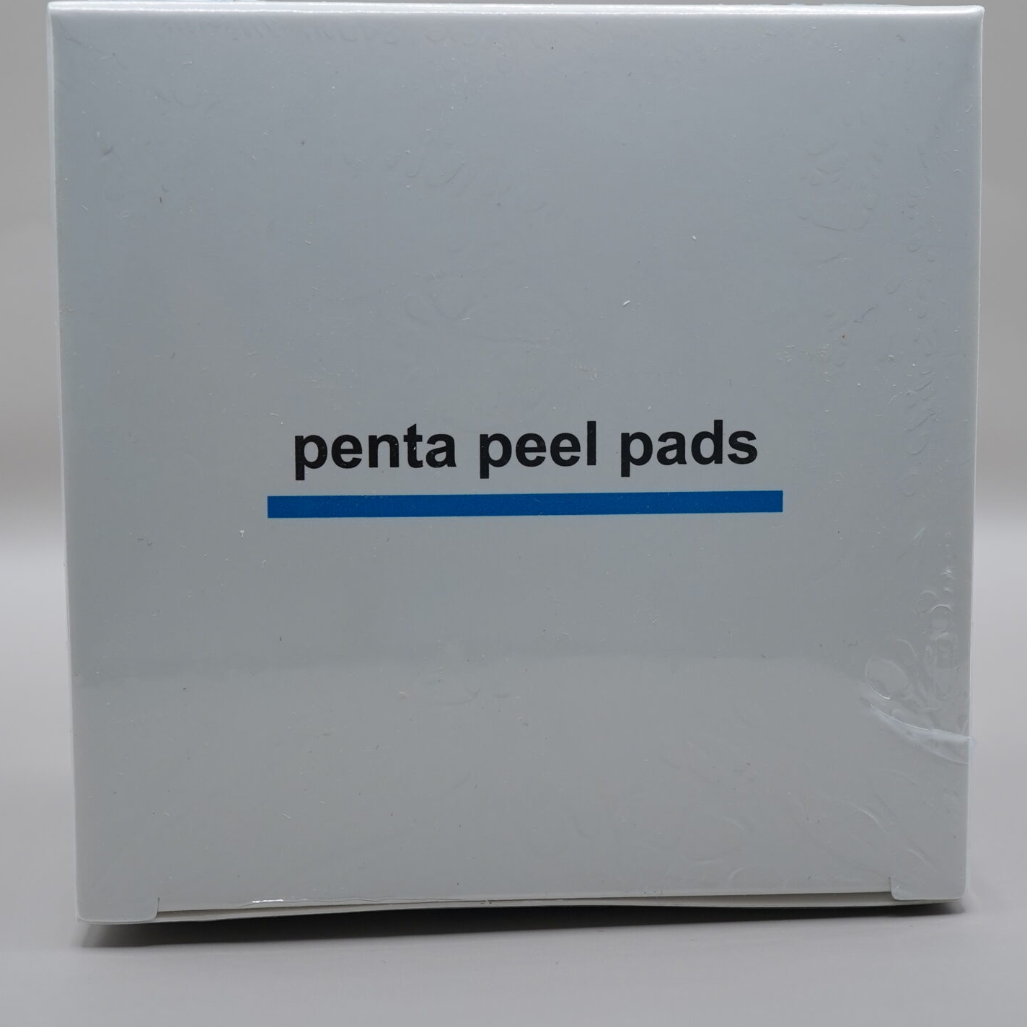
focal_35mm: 55
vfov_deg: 31.0
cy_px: 424
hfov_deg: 31.1
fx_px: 1846
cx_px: 542
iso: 250
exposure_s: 1/80
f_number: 6.3
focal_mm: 24
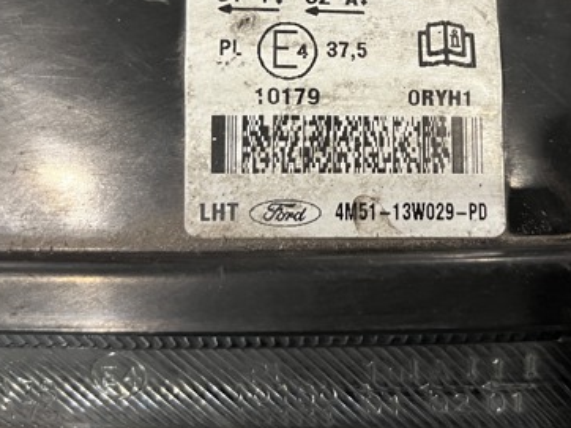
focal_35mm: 46
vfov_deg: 30.9
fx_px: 758
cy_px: 105
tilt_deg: -66.2
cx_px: 383
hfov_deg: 40.7
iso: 500
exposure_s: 1/50
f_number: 1.5
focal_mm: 5.7
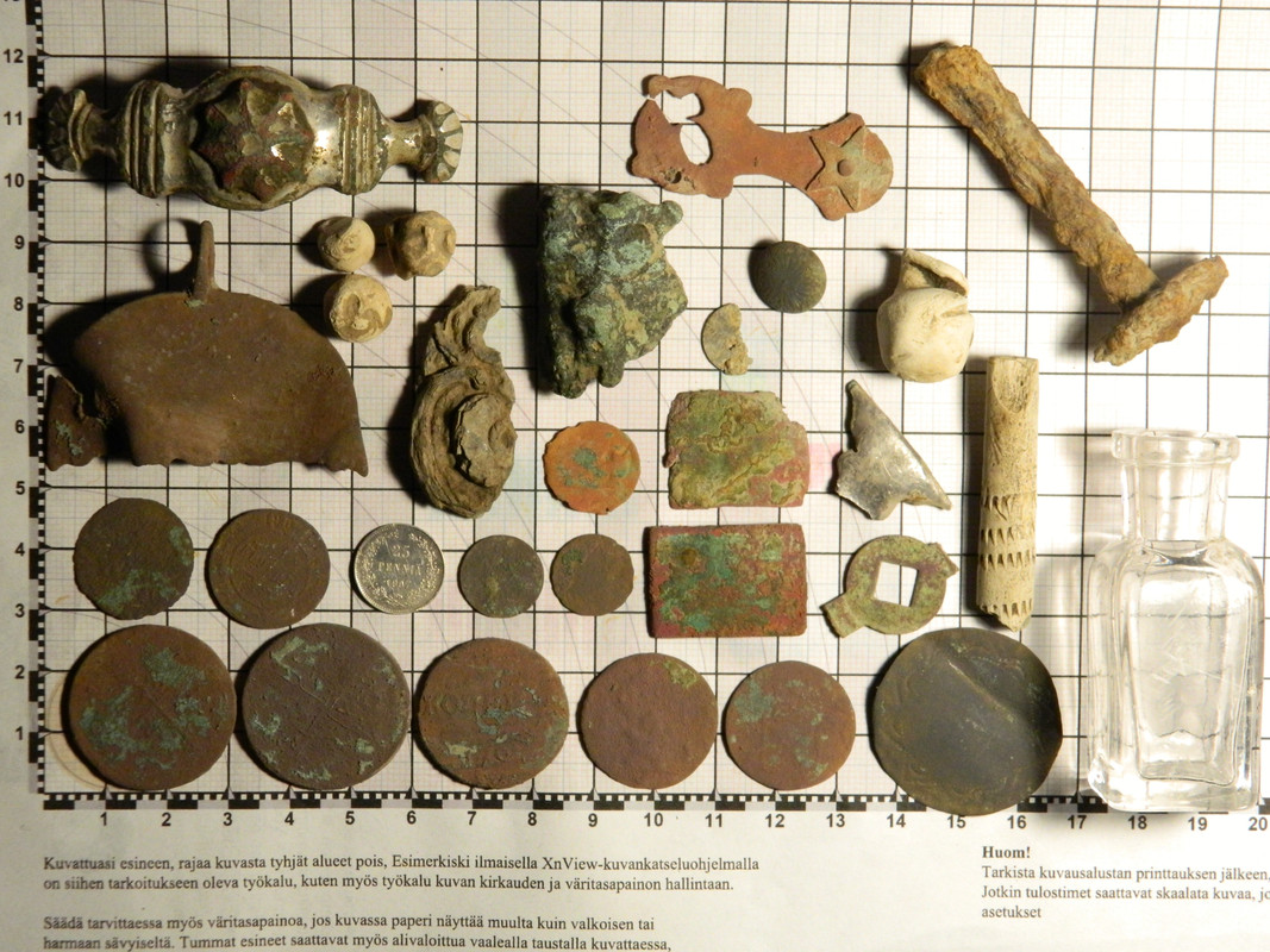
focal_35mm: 84
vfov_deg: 17.6
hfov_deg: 23.3
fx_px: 3081
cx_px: 635
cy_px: 476
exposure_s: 1/50
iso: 400
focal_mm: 15.1
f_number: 4.2
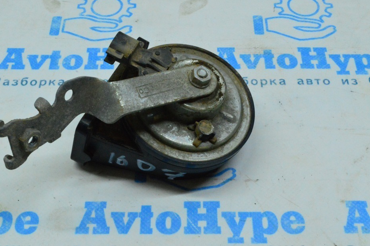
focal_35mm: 56
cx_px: 169
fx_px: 575
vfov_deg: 24.1
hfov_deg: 35.6
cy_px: 120
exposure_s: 1/40
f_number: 29
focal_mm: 34
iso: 6400
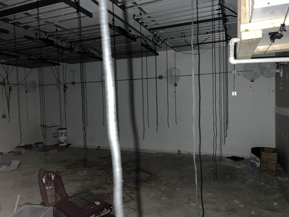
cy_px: 108
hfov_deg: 67.3
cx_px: 144
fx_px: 217
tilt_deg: -4.4
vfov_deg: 53.1
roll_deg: +1.7
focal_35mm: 26
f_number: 1.5
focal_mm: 5.7
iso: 160
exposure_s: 1/4
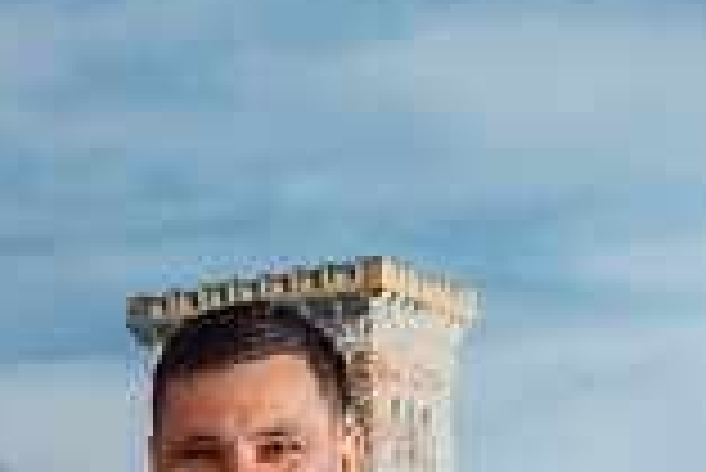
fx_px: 2807
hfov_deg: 13.8
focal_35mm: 143
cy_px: 769
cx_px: -195
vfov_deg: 9.3
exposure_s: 1/125
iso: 1000
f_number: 3.2
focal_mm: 35
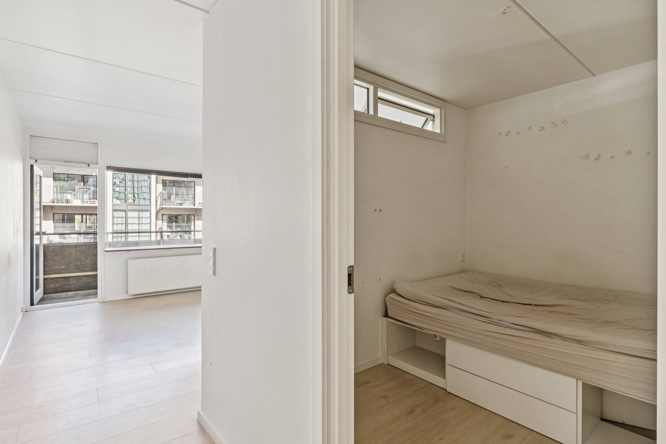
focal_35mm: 18
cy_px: 222
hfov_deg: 90.0
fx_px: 333
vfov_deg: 67.4
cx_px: 333
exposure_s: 1/50
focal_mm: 12
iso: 400
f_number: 7.1
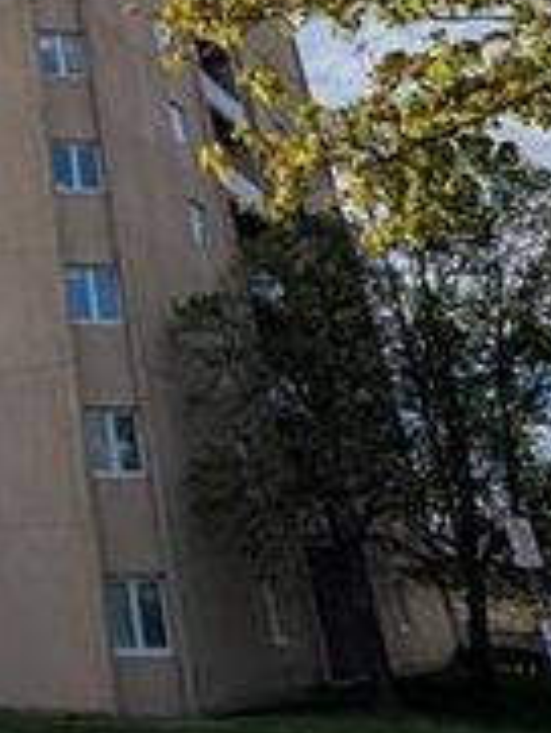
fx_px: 933
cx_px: -166
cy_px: -81
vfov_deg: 36.2
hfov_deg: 27.5
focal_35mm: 44
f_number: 1.7
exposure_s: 1/5848
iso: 60
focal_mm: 2.02
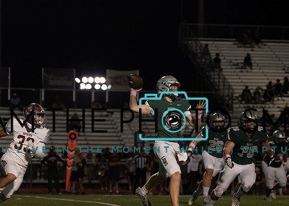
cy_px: 147
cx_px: 159
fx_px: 1412
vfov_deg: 8.4
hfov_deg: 11.7
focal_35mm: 172
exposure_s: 1/1000
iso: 1000
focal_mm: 104
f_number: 2.8
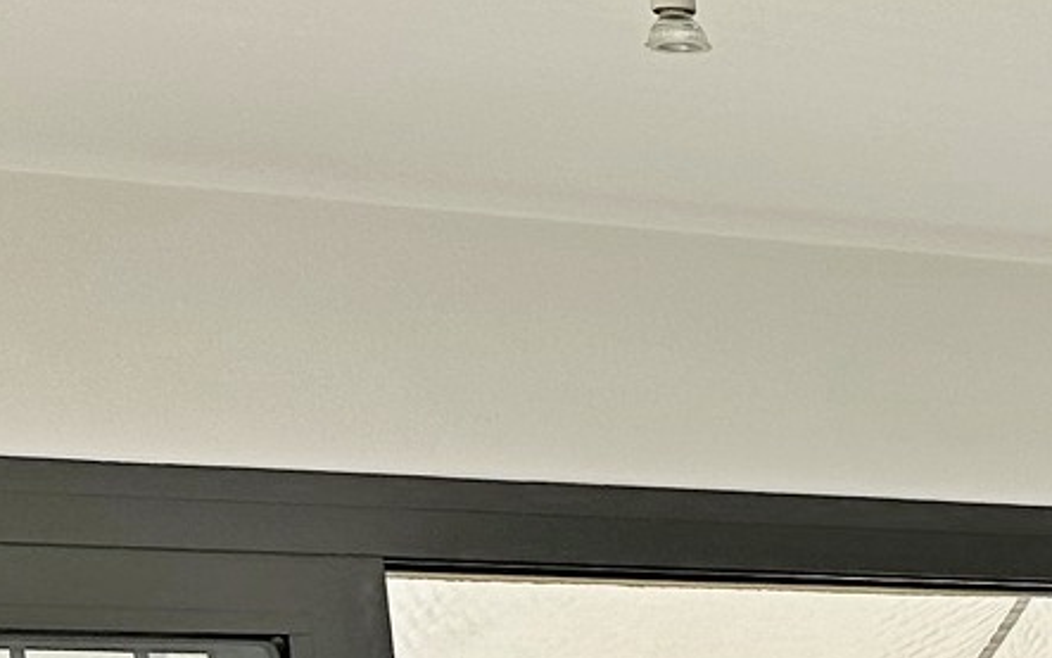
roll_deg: +4.5
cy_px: 1473
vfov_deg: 8.3
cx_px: 2707
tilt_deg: -3.1
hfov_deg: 11.3
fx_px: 4215
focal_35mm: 147
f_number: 1.78
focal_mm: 6.86
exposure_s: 1/999
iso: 80
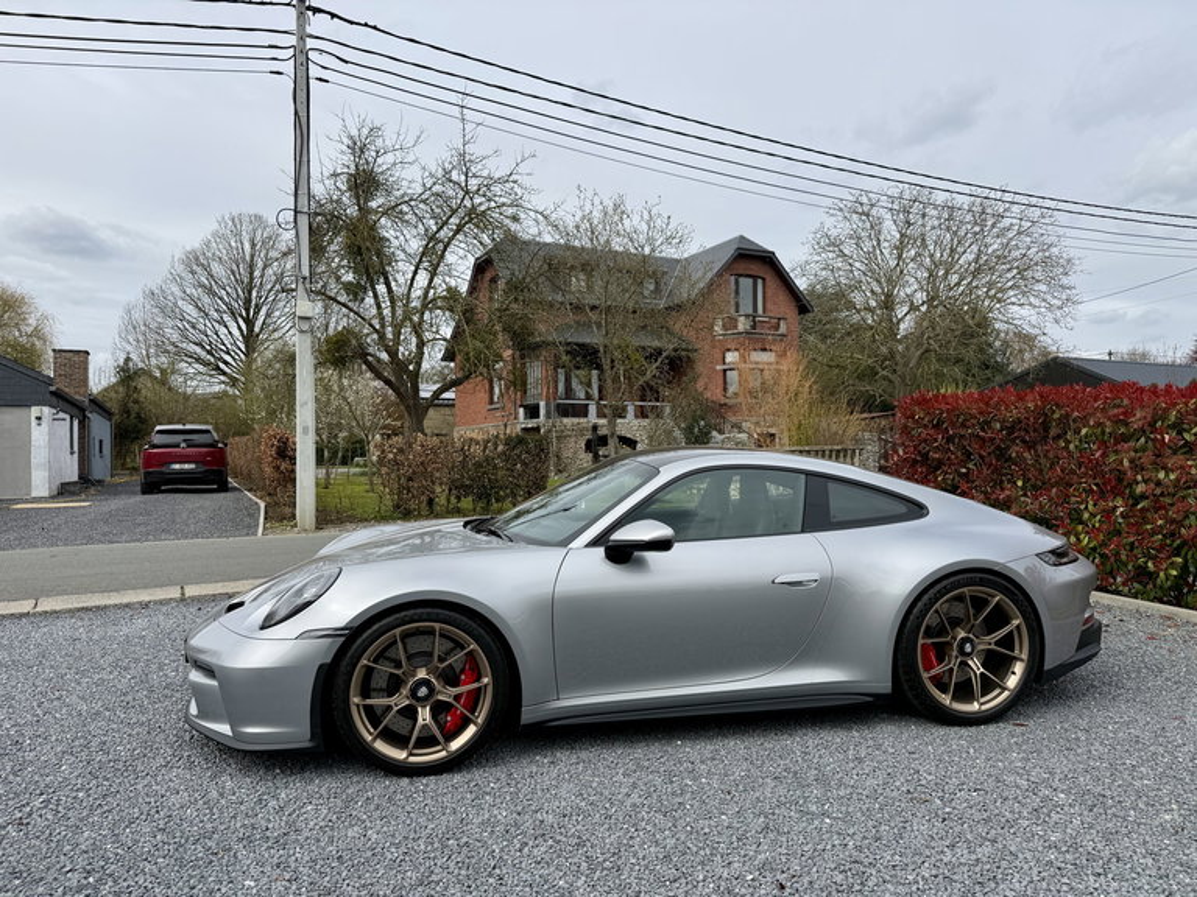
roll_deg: +0.8
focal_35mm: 24
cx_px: 598
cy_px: 448
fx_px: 830
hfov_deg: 71.6
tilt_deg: +0.9
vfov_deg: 56.8
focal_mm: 6.76
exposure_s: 1/4167
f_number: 1.78
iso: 80
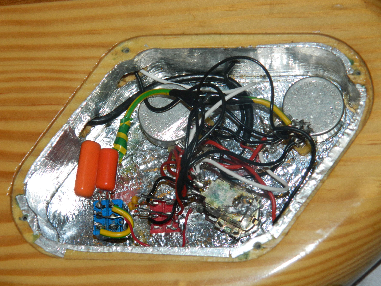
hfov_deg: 15.3
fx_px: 1420
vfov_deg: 11.5
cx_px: 190
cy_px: 143
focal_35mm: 129
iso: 200
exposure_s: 1/30
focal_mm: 23.2
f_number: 4.7
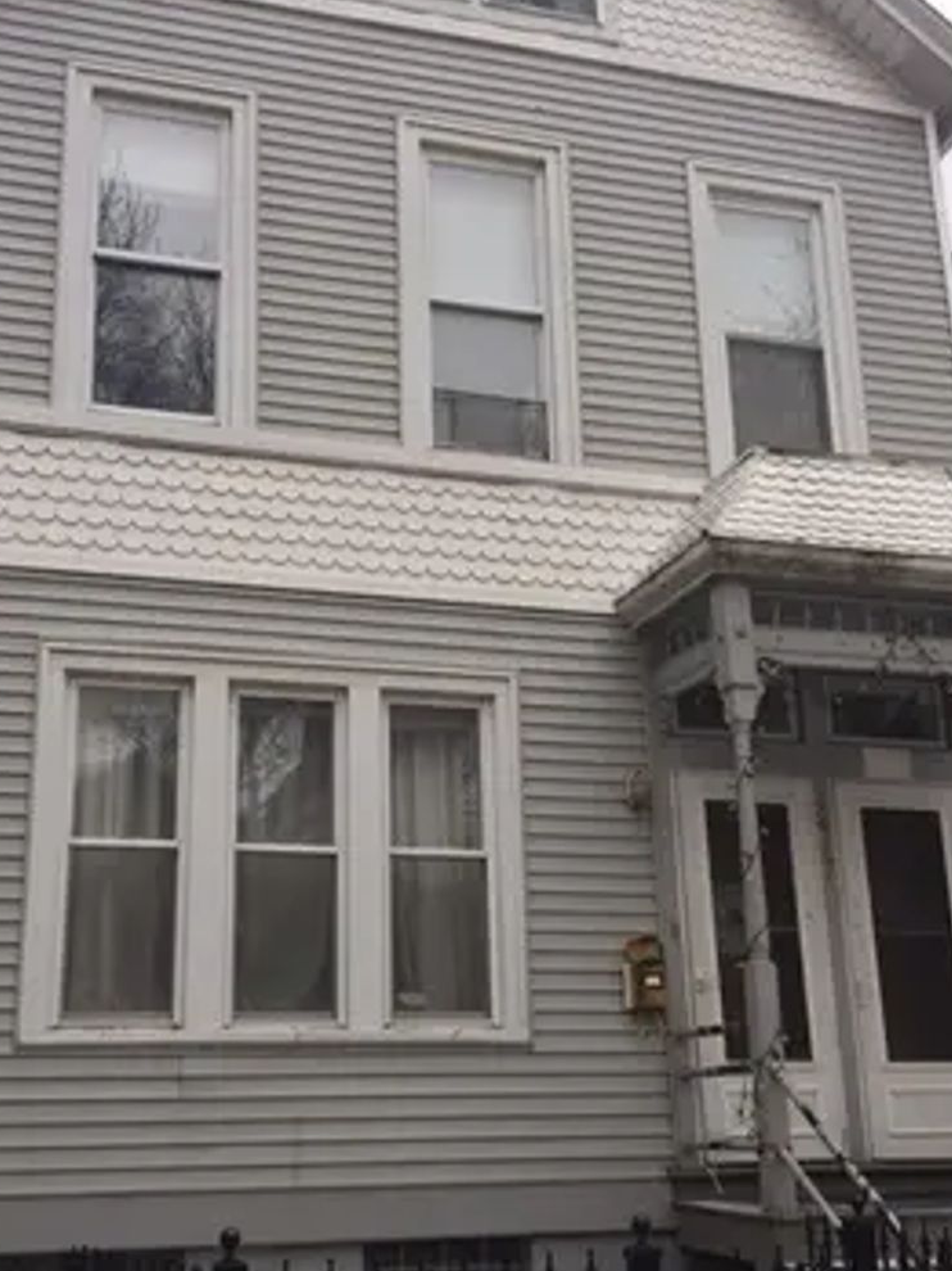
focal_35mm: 40
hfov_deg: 35.9
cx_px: 432
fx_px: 1467
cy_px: 718
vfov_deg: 46.7
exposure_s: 1/126
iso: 25
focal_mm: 4.15
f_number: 2.2
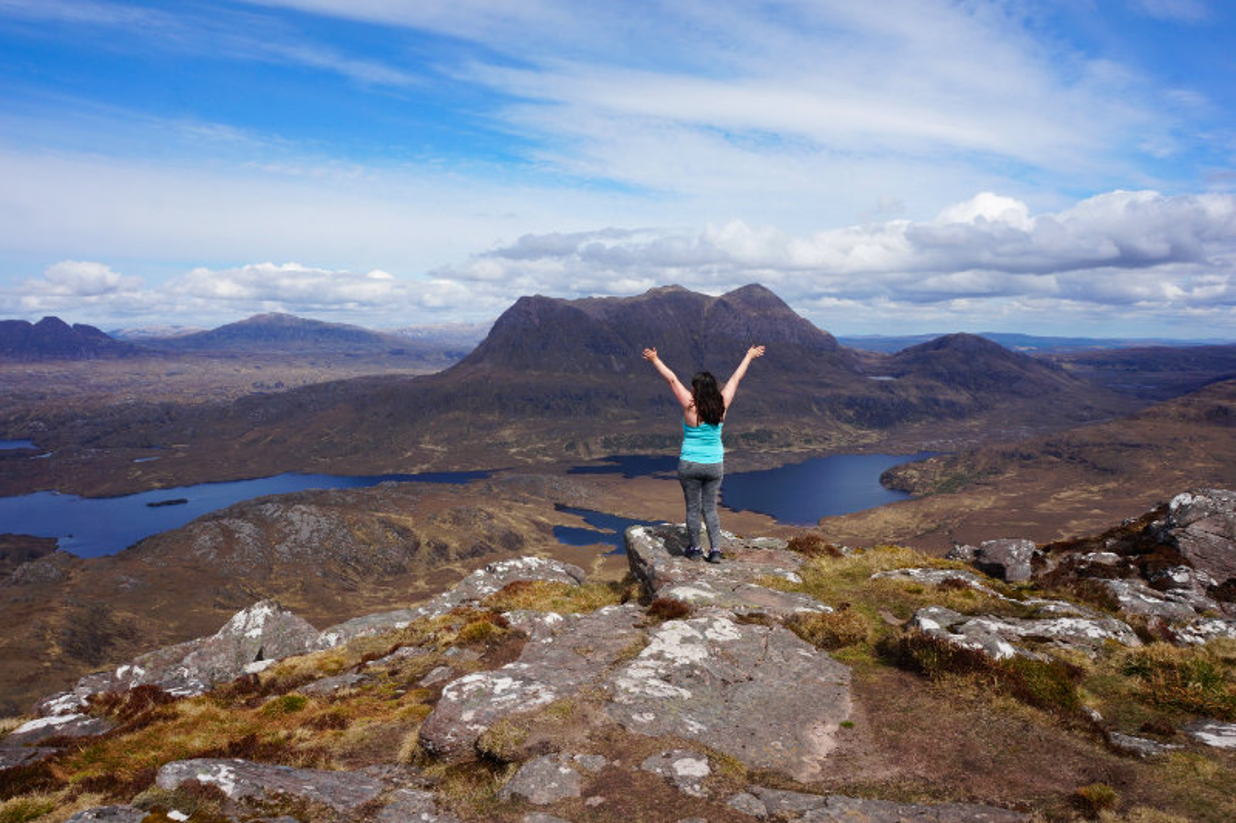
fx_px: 824
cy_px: 412
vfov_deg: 53.1
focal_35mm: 24
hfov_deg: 73.8
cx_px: 618
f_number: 14
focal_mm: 16
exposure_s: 1/160
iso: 100
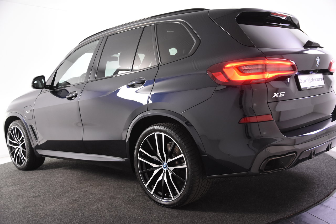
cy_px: 112
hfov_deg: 49.6
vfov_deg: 34.2
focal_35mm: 39
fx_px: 364
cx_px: 168
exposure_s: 1/60
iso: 1600
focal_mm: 26
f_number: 4
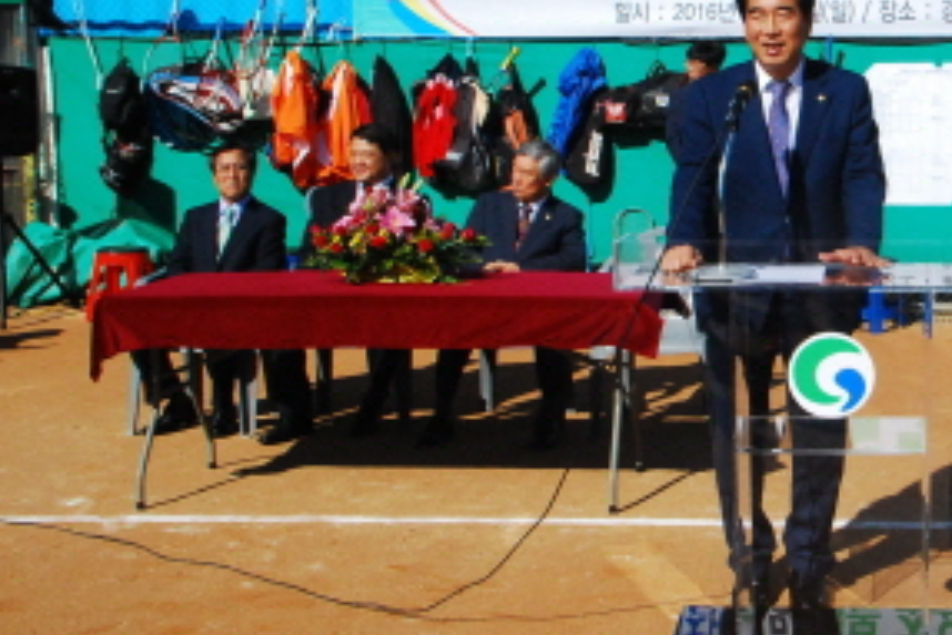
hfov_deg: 30.9
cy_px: 151
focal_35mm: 63
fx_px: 1667
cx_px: 792
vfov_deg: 21.4
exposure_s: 1/1000
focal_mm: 24
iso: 1250
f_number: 16
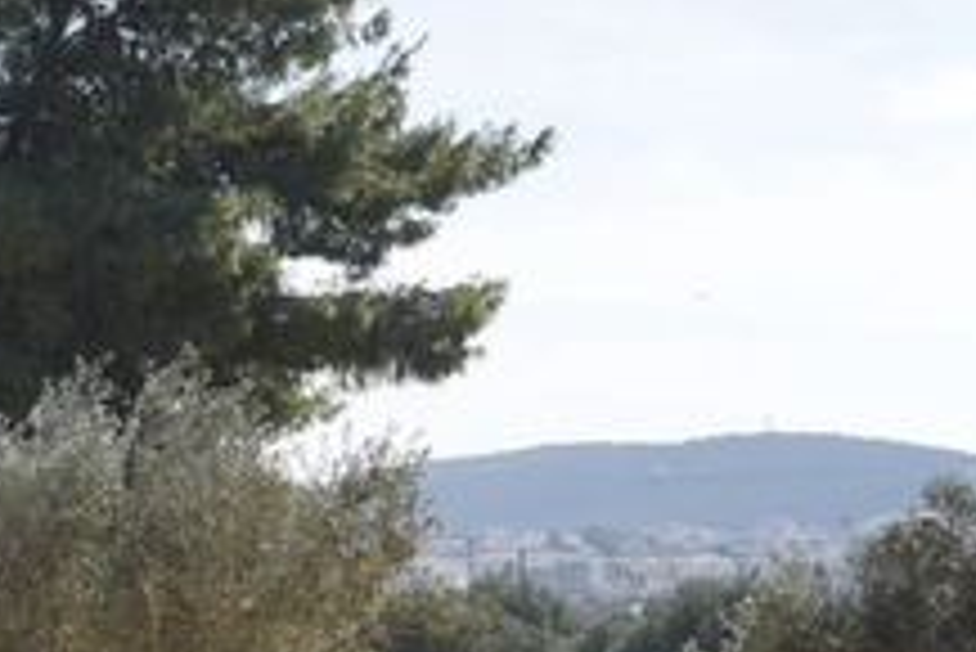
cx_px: -337
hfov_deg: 14.5
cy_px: 526
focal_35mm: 135
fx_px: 3662
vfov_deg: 10.1
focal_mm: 30
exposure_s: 1/500
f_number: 5.6
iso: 100
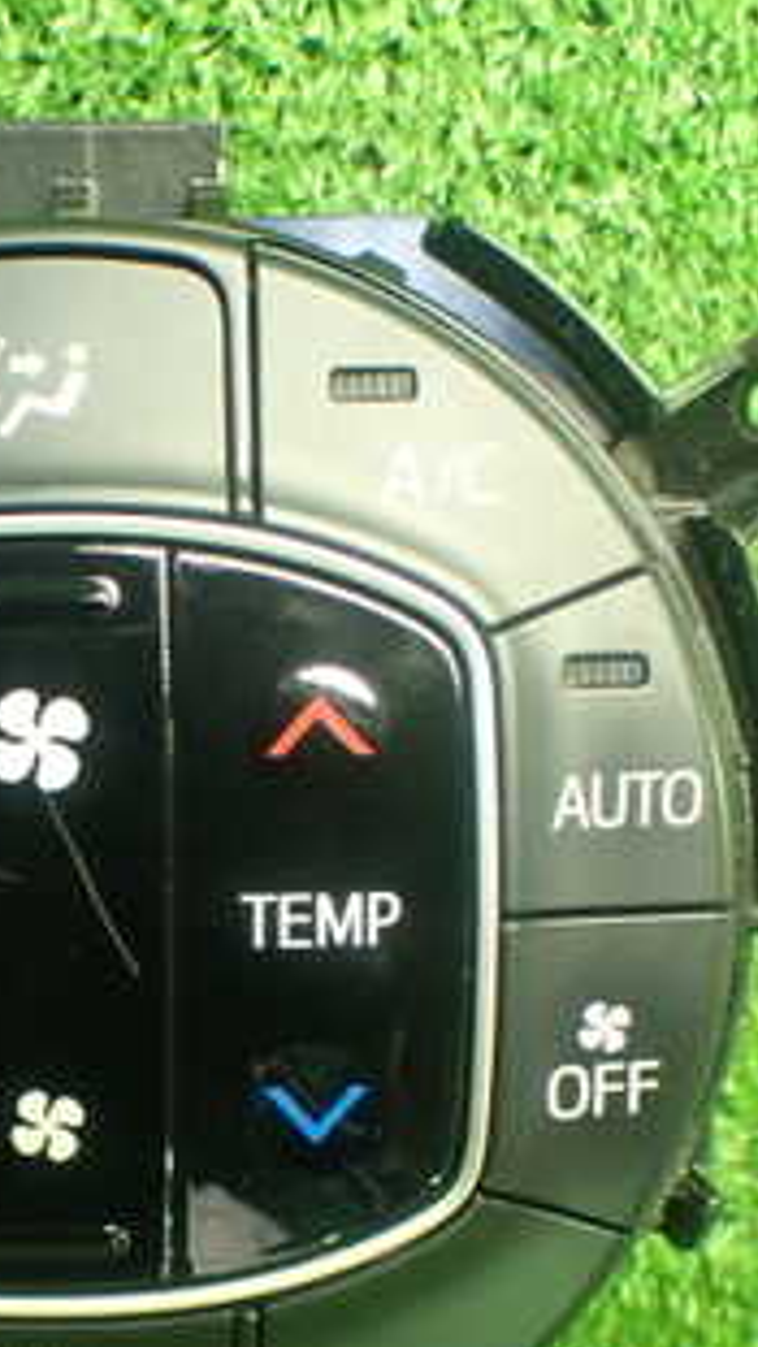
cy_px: 931
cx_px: -17
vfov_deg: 32.9
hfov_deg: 18.6
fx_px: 2250
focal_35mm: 63
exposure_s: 1/50
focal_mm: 5.4
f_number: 2.3
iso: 800
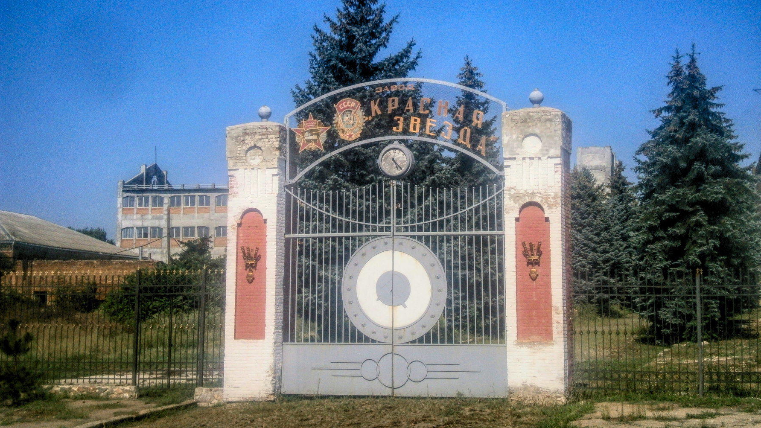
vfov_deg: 18.2
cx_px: 382
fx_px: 1332
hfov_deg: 31.9
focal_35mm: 66
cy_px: 172
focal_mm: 10
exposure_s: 1/1600
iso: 80
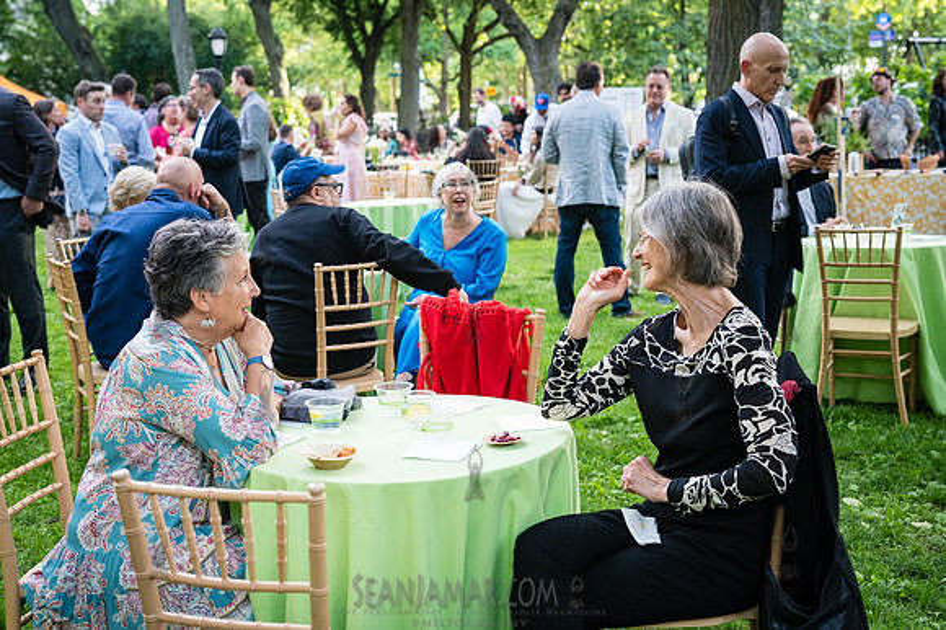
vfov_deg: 27.7
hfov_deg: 40.6
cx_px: 451
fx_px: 1279
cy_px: 316
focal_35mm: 49
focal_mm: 45
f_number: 4
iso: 2500
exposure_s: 1/320
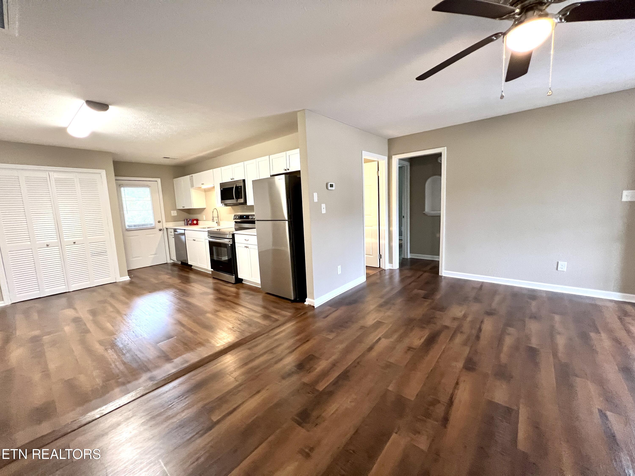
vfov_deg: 89.9
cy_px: 238
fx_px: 238
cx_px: 318
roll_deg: +2.7
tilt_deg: -6.9
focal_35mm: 13
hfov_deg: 106.2
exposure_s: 1/60
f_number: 1.8
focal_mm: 1.57
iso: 320
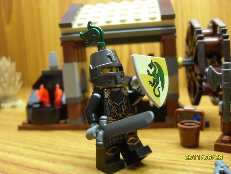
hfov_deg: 52.6
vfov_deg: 40.7
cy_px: 87
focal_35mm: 35
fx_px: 234
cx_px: 116
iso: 200
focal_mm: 6.2
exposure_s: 1/10
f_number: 2.8
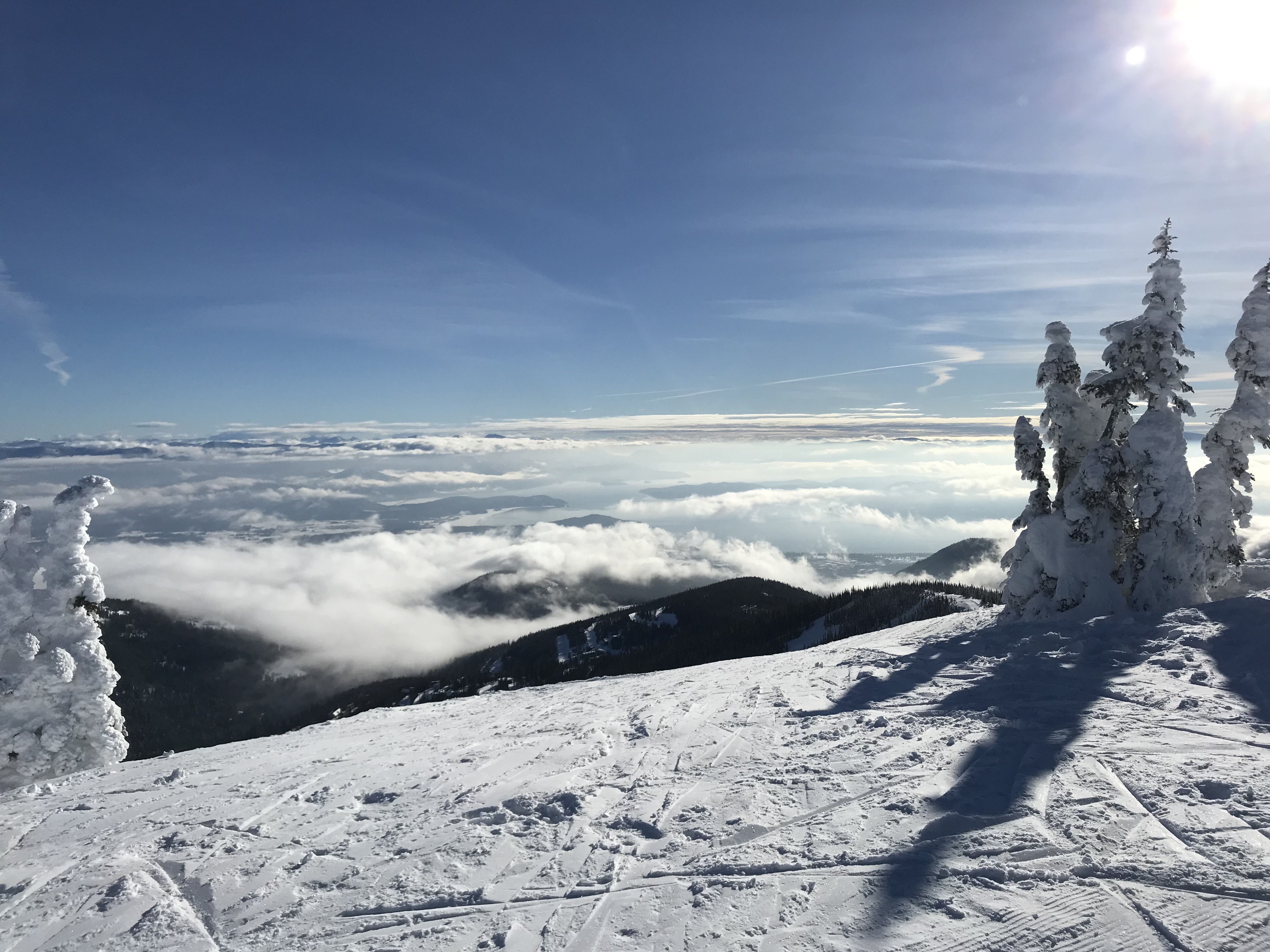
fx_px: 1027
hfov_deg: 63.4
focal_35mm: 28
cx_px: 635
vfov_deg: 49.7
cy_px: 476
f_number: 1.8
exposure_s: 1/9615
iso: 25
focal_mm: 3.99
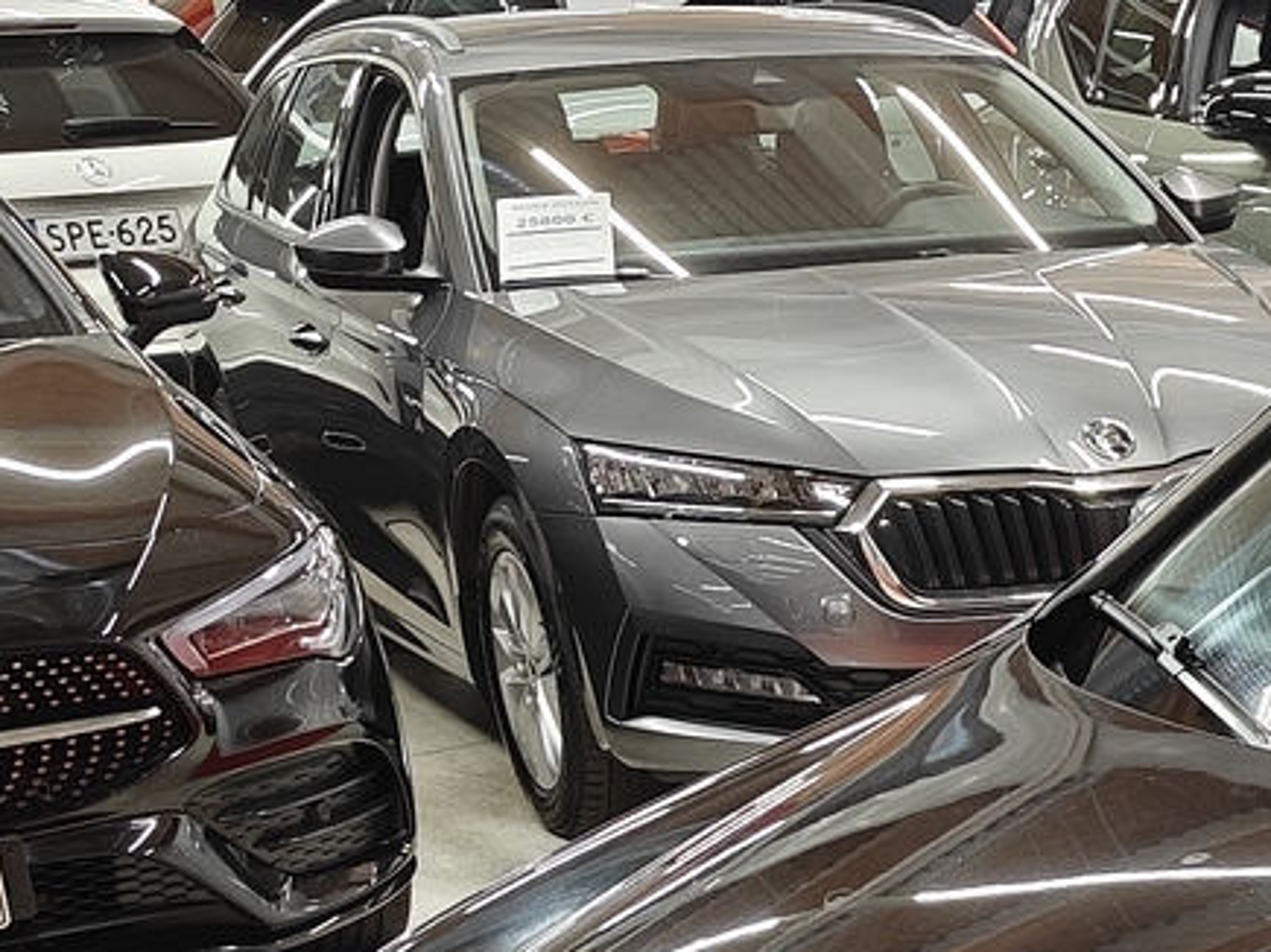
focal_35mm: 96
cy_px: 1311
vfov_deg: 14.6
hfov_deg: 18.3
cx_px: 1861
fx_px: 3524
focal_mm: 5.59
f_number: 1.8
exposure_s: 1/50
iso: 64
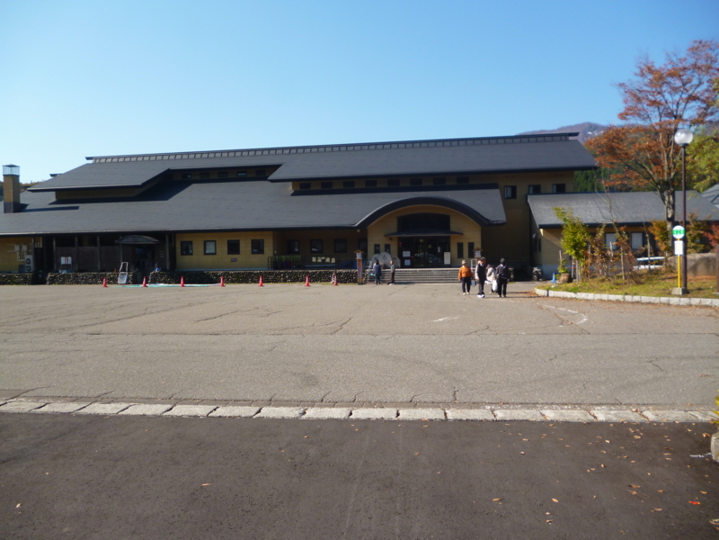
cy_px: 270
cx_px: 360
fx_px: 582
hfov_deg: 63.4
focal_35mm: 28
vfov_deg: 49.7
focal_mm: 5
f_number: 3.1
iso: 100
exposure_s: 1/640
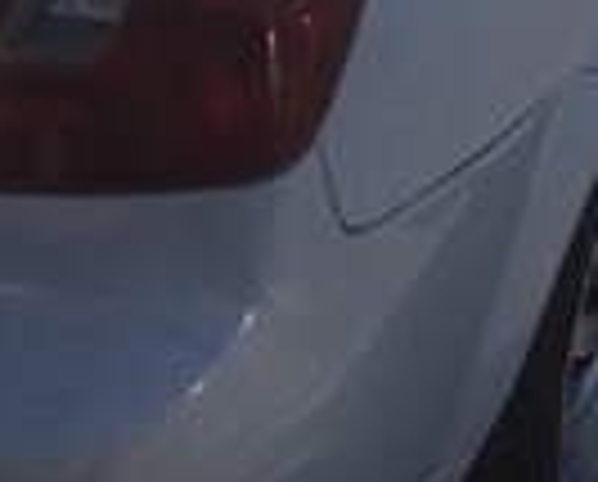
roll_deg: -4.1
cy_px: -227
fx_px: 2483
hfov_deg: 13.7
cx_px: 175
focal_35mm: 140
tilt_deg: -15.9
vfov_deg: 10.7
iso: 32
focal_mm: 4.15
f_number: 2.2
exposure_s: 1/3300
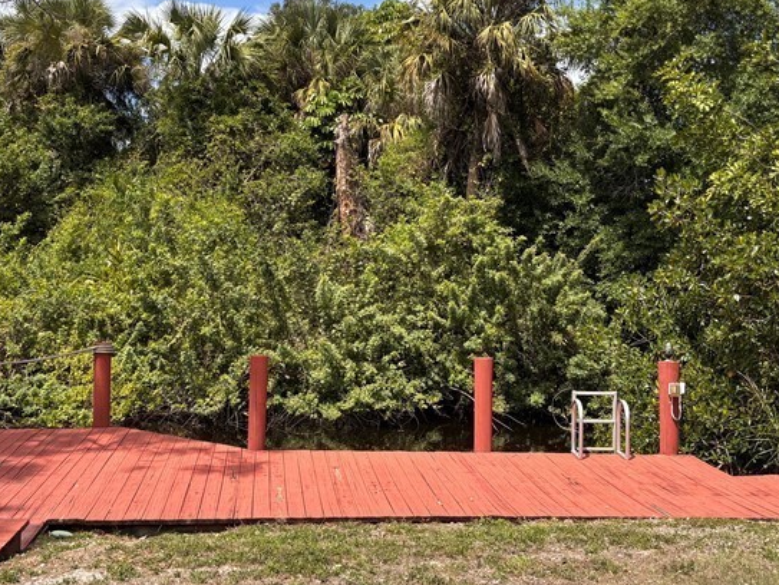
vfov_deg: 29.7
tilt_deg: +4.7
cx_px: 330
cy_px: 252
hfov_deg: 38.8
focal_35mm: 49
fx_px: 1103
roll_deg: +0.6
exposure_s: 1/2513
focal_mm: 5.96
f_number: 1.6
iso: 50
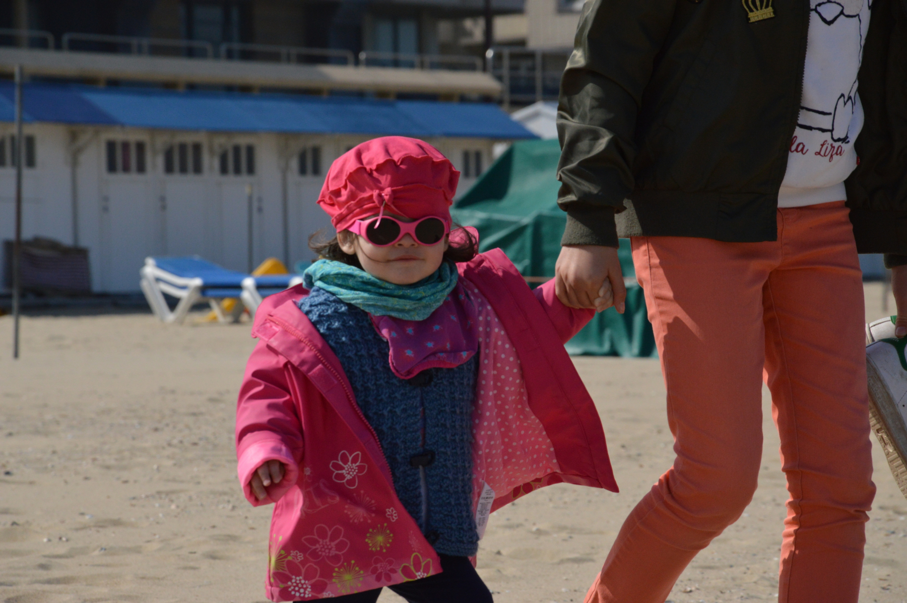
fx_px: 3965
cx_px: 454
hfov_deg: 13.1
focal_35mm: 158
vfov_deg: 8.7
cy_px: 302
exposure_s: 1/3200
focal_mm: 105
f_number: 9
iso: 800
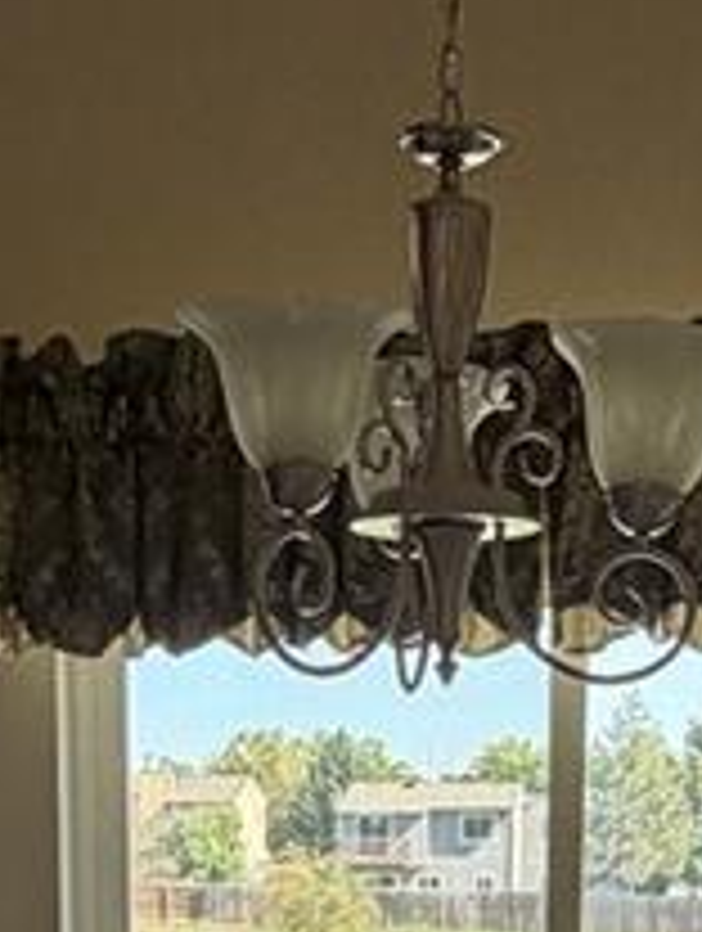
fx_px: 2183
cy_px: 1153
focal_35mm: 81
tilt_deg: -6.9
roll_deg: -0.3
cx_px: 400
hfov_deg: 18.3
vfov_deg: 22.0
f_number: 2.2
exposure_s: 1/148
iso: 40
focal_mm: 2.22
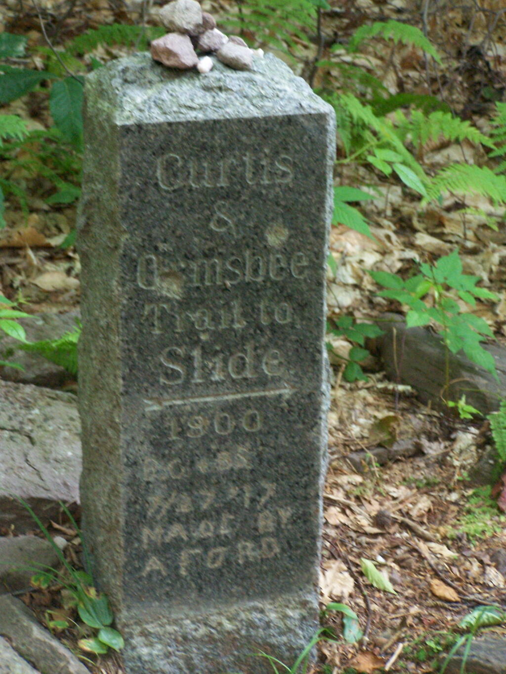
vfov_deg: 15.4
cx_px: 253
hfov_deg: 11.6
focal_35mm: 128
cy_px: 337
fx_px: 2494
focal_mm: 21.2
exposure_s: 1/50
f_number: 3.2
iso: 400
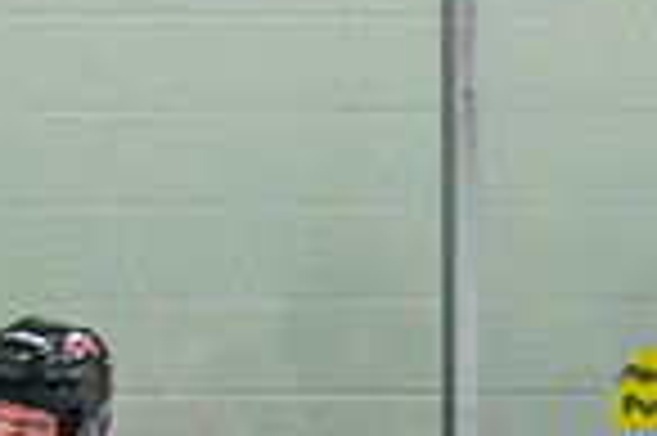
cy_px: 919
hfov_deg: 2.6
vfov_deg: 1.7
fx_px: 14675
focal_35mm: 805
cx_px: -173
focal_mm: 88
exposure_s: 1/640
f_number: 2.8
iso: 2000
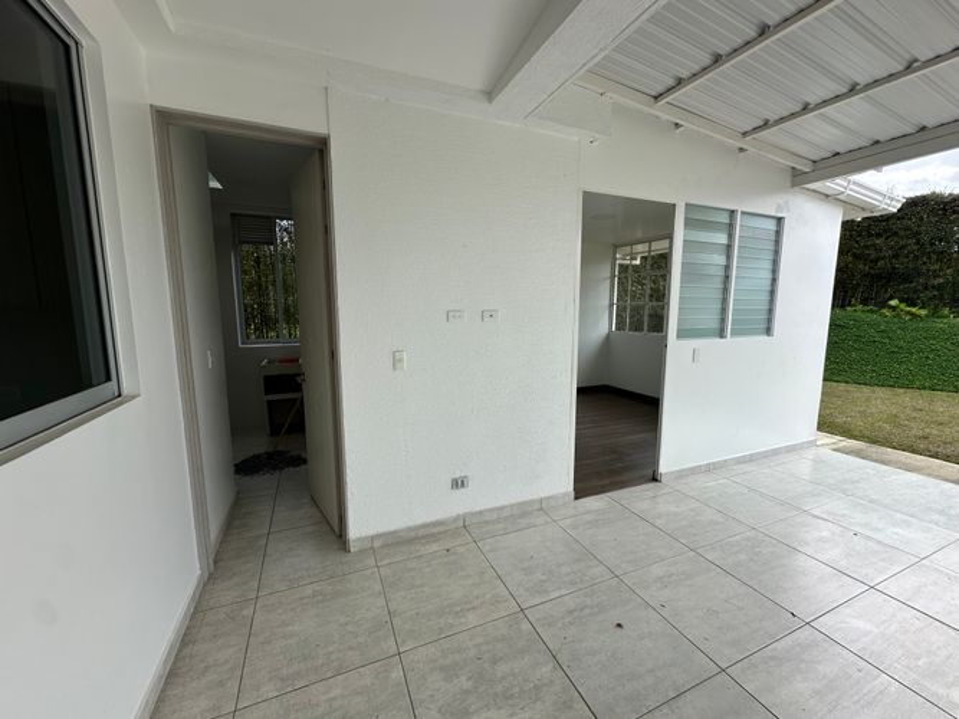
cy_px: 360
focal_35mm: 14
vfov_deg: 85.7
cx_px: 480
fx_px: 388
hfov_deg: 102.1
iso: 40
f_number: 2.2
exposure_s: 1/471
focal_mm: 2.22
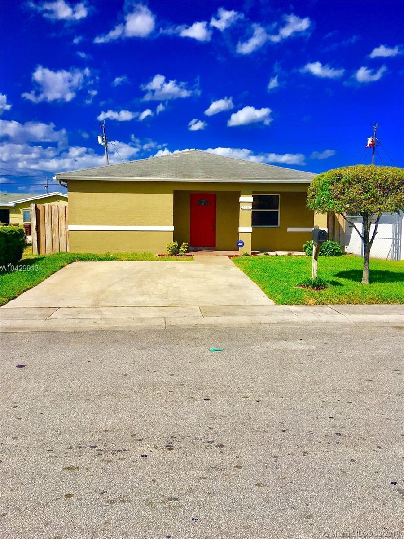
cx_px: 202
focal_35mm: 29
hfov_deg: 48.2
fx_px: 451
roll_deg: -0.8
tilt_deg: -3.5
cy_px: 270
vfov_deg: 61.7
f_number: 2.2
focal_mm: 4.15
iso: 25
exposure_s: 1/2959
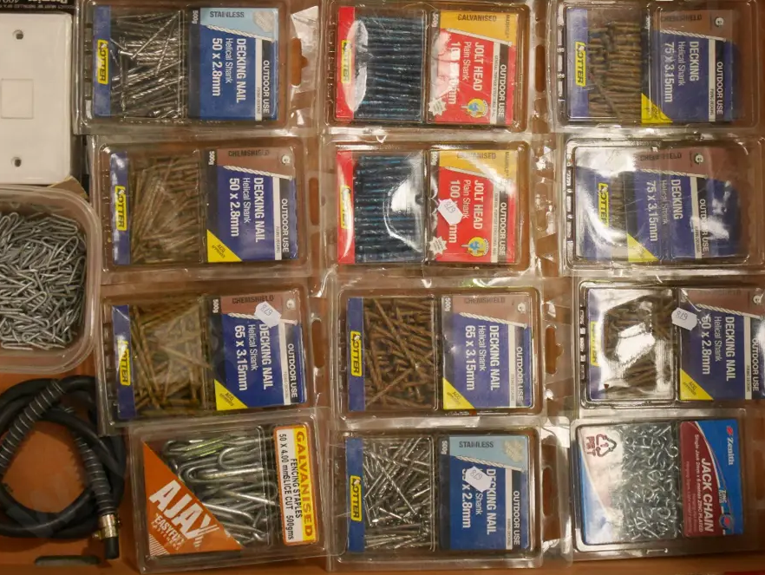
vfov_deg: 22.6
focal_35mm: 65
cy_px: 264
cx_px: 372
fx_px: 1438
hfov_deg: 29.8
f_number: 5.5
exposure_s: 1/125
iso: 3200
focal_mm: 28
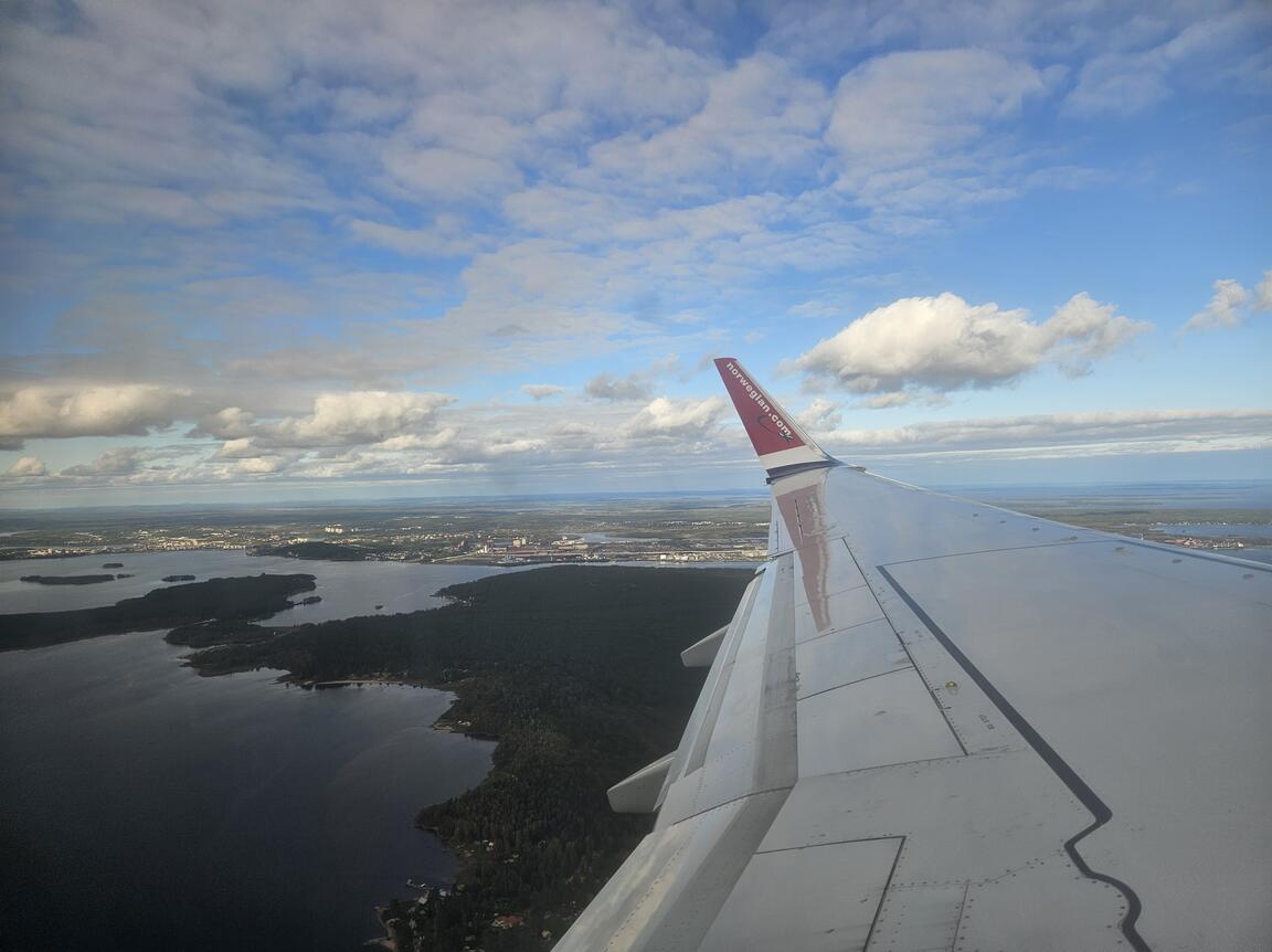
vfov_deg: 58.8
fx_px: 844
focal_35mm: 23
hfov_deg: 74.0
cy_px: 476
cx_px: 636
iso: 25
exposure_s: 1/1325
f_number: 1.8
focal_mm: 5.4
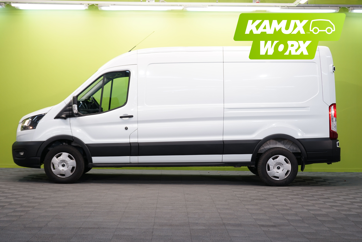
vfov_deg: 21.2
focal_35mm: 64
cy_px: 121
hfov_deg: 31.4
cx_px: 181
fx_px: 644
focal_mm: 64
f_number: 5.6
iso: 400
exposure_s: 1/30
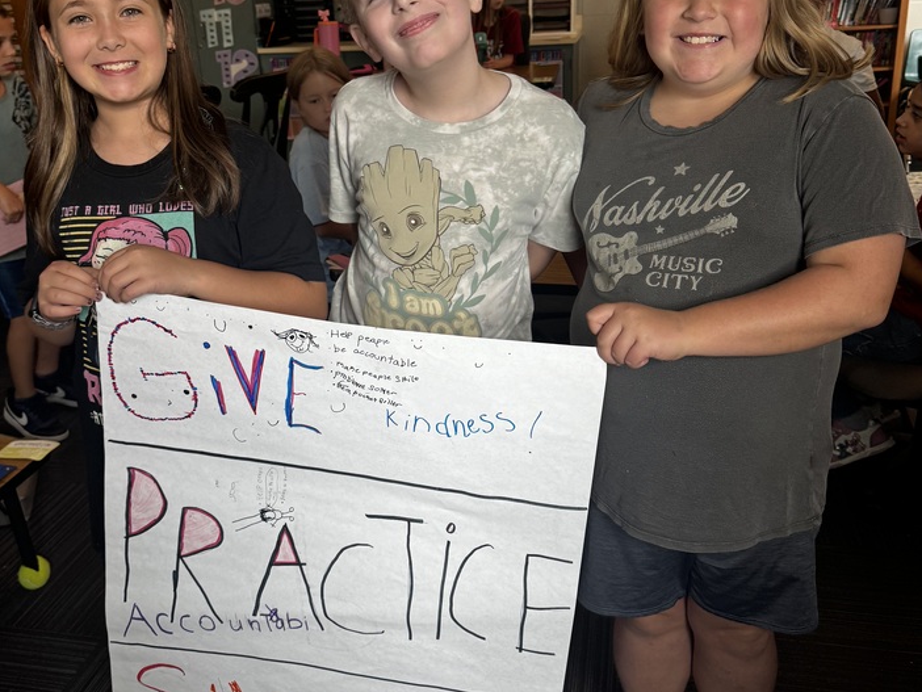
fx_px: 933
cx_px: 431
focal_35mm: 35
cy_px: 293
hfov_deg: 52.6
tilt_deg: -19.6
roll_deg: +3.7
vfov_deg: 40.6
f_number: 1.78
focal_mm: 6.76
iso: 125
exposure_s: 1/100
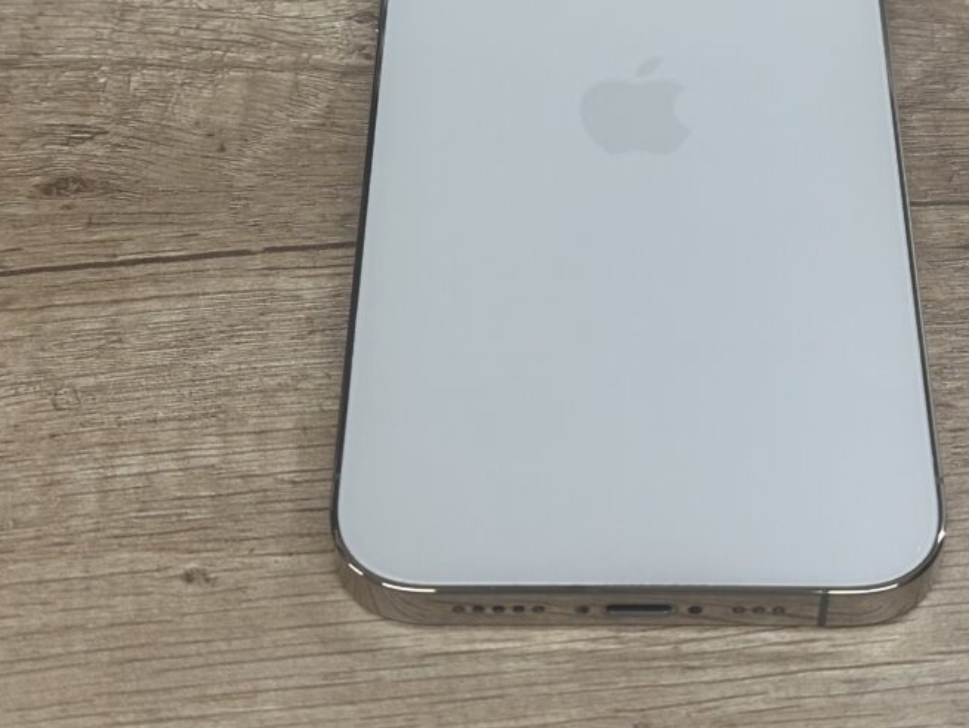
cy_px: 186
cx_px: 641
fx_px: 2101
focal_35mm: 75
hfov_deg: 25.8
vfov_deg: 19.5
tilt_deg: -47.6
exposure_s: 1/50
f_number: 1.78
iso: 40
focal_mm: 6.86
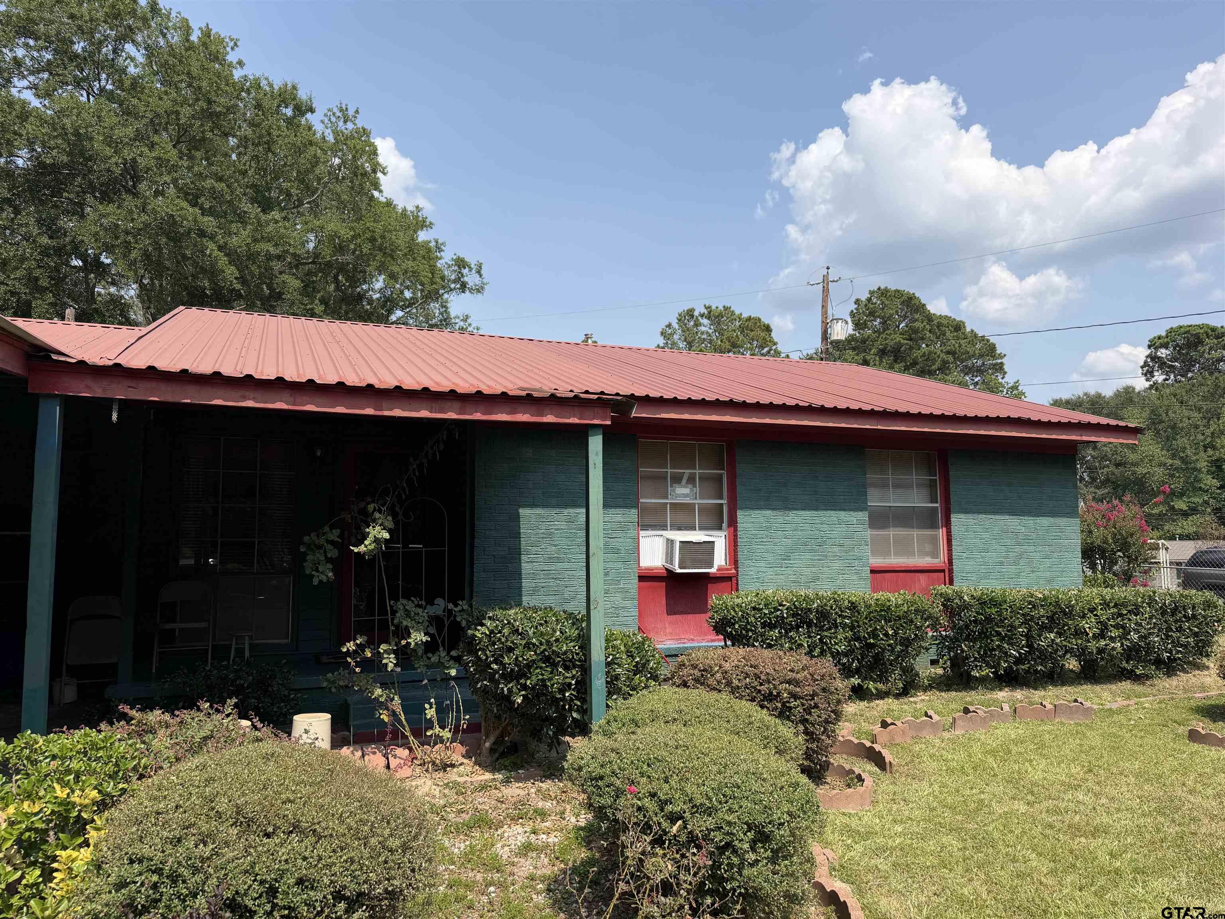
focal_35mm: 24
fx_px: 849
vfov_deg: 56.8
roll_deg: -0.1
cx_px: 612
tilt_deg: +4.3
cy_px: 460
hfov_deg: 71.6
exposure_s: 1/4405
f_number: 1.78
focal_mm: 6.76
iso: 80
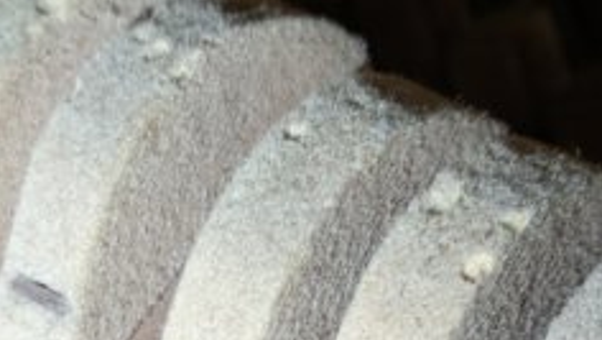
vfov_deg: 14.4
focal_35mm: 83
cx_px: 318
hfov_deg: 25.6
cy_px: 304
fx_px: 1325
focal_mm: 5.43
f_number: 1.89
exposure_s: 1/60
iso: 301
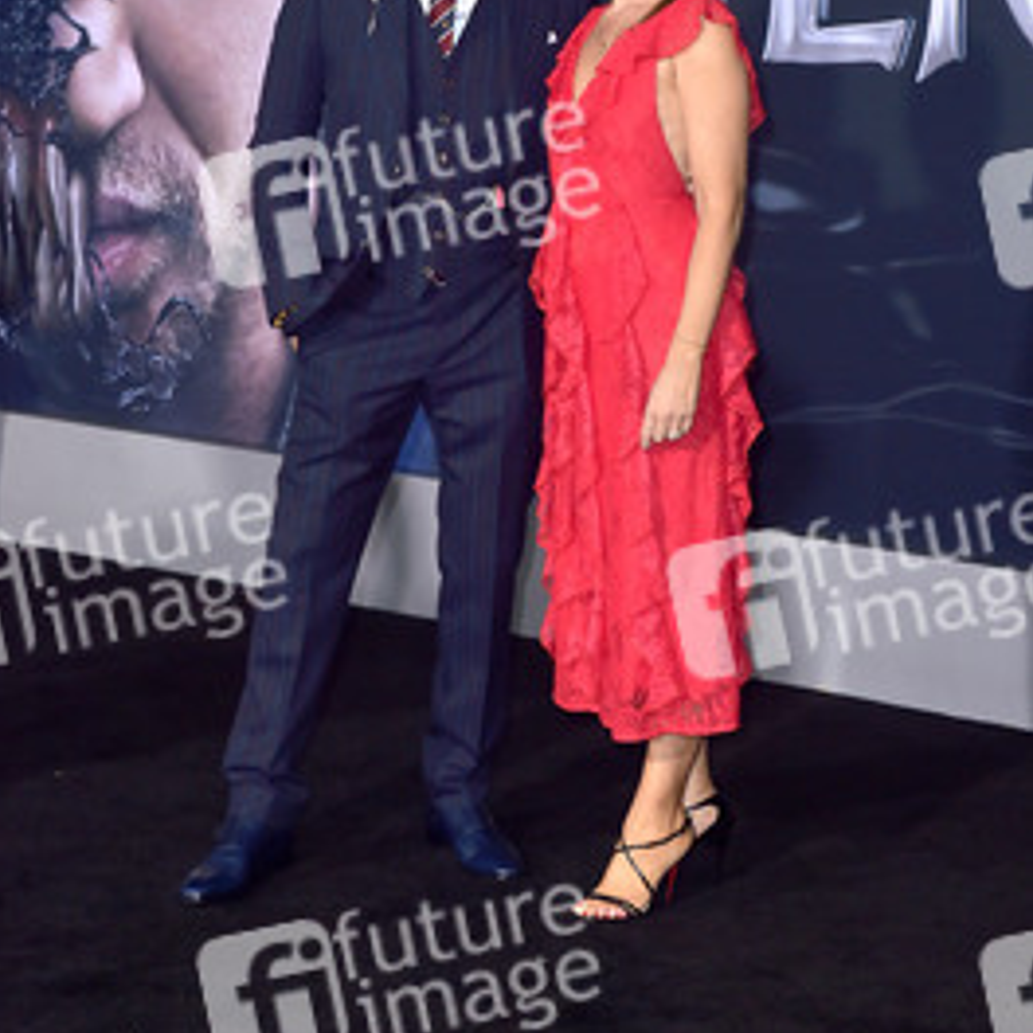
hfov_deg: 19.3
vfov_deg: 19.3
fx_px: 3039
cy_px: 391
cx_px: 515
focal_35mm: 90
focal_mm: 70
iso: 500
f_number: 5
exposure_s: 1/250
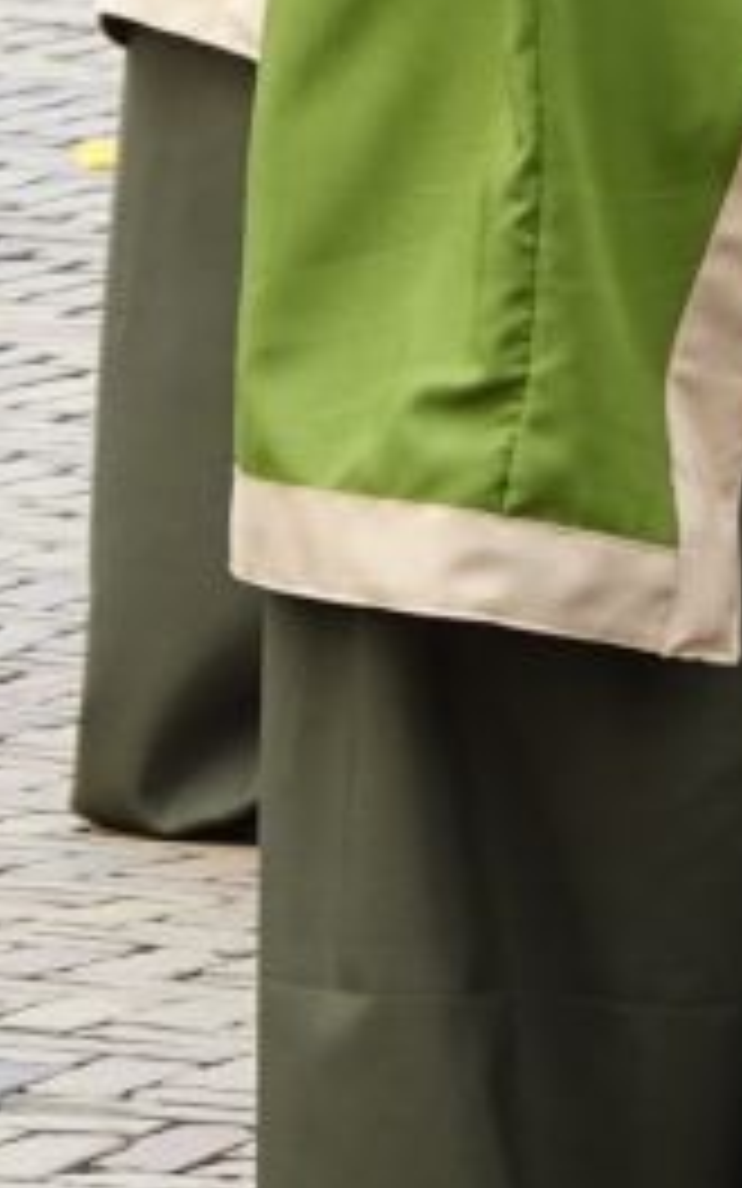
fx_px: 21581
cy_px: -648
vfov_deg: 3.1
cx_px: -423
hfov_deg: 2.0
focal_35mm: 667
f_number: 4.5
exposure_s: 1/125
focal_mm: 41.93
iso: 125
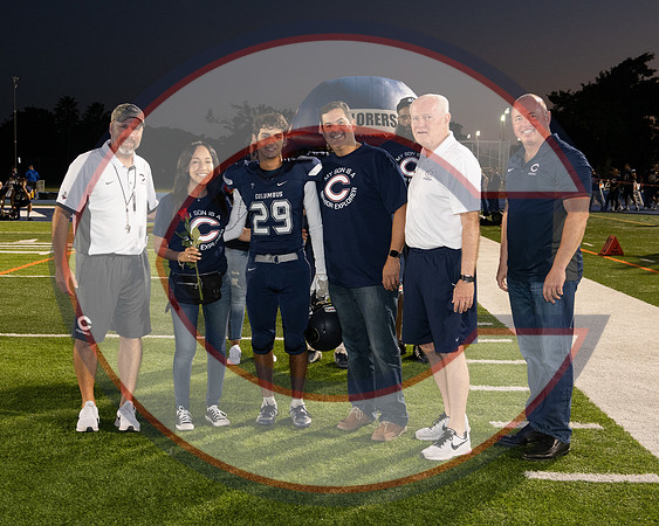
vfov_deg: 30.5
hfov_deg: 37.7
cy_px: 263
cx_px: 311
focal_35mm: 50
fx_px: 966
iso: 1600
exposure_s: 1/60
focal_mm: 44
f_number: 7.1
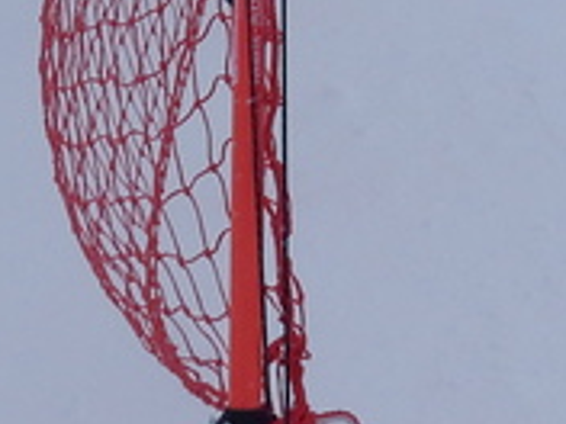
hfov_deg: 11.3
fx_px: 2861
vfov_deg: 8.1
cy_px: -440
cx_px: 225
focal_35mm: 175
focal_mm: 5.4
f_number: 4
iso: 125
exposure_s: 1/1000
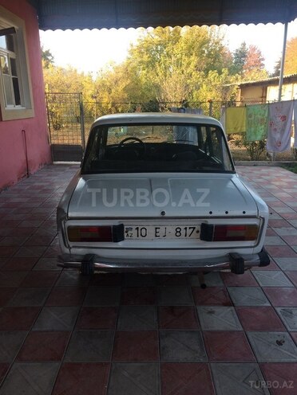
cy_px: 198
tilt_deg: -16.4
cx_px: 148
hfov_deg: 48.2
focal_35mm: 29
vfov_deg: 61.7
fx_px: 332
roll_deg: +2.0
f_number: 2.2
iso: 32
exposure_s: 1/124
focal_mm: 4.15
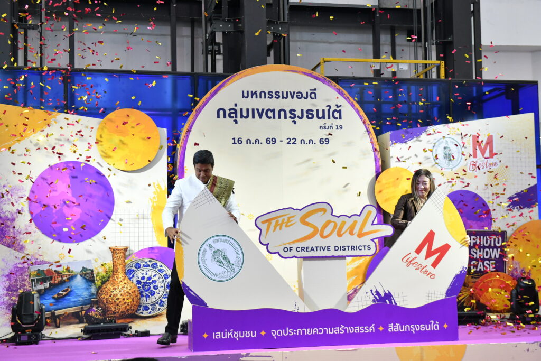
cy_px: 180
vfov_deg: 24.6
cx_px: 270
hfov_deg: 36.2
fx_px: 827
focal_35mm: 55
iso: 2500
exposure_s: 1/500
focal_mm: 55
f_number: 4
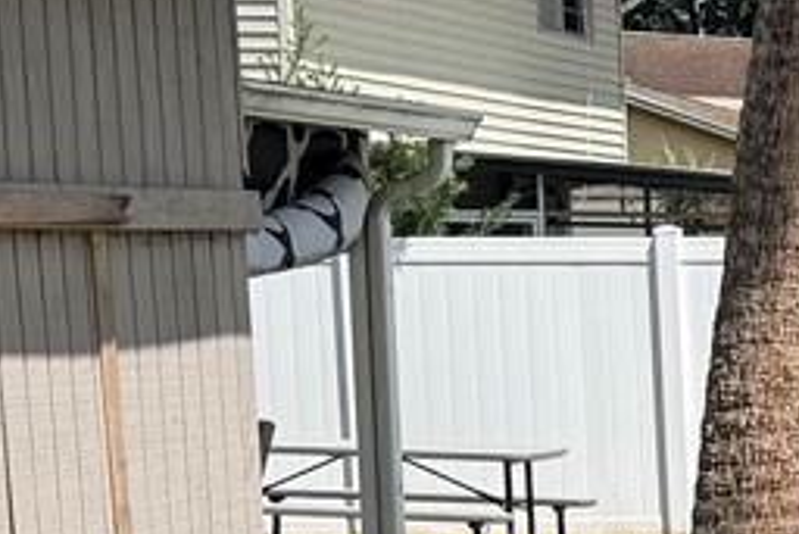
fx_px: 3464
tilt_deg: -8.1
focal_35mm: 156
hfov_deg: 11.6
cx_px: 1685
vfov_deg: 8.6
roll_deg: -0.2
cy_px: 799
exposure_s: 1/4975
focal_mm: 6.76
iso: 80
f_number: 1.78
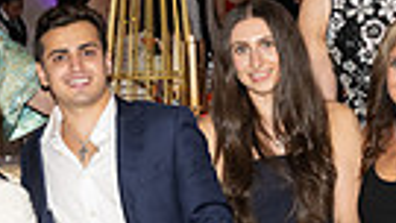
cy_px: 207
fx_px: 1470
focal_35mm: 140
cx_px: 150
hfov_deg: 15.3
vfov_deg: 8.6
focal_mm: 31
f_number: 5.6
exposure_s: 1/100
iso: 800
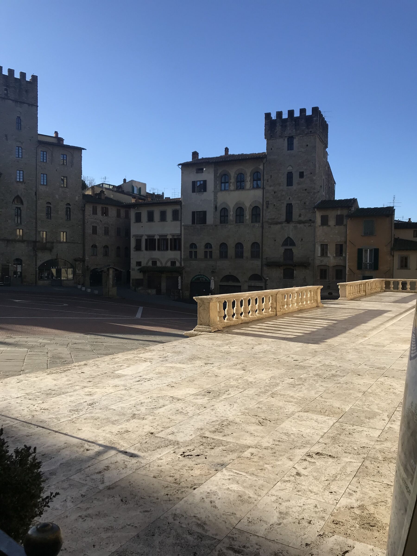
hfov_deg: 49.7
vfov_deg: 63.4
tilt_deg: +0.4
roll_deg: -0.8
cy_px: 278
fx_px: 450
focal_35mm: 28
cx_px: 208
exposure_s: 1/1681
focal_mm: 3.99
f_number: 1.8
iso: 20
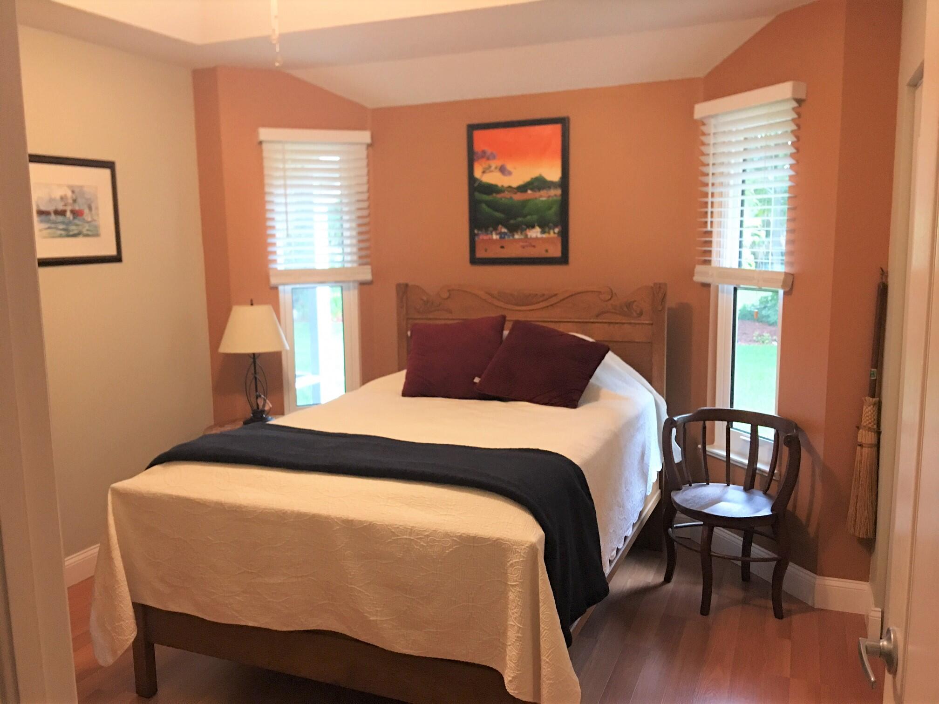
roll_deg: +0.7
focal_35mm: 29
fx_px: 787
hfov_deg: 61.7
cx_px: 470
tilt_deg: -7.4
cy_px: 352
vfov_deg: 48.2
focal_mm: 4.15
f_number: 2.2
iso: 100
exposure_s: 1/15
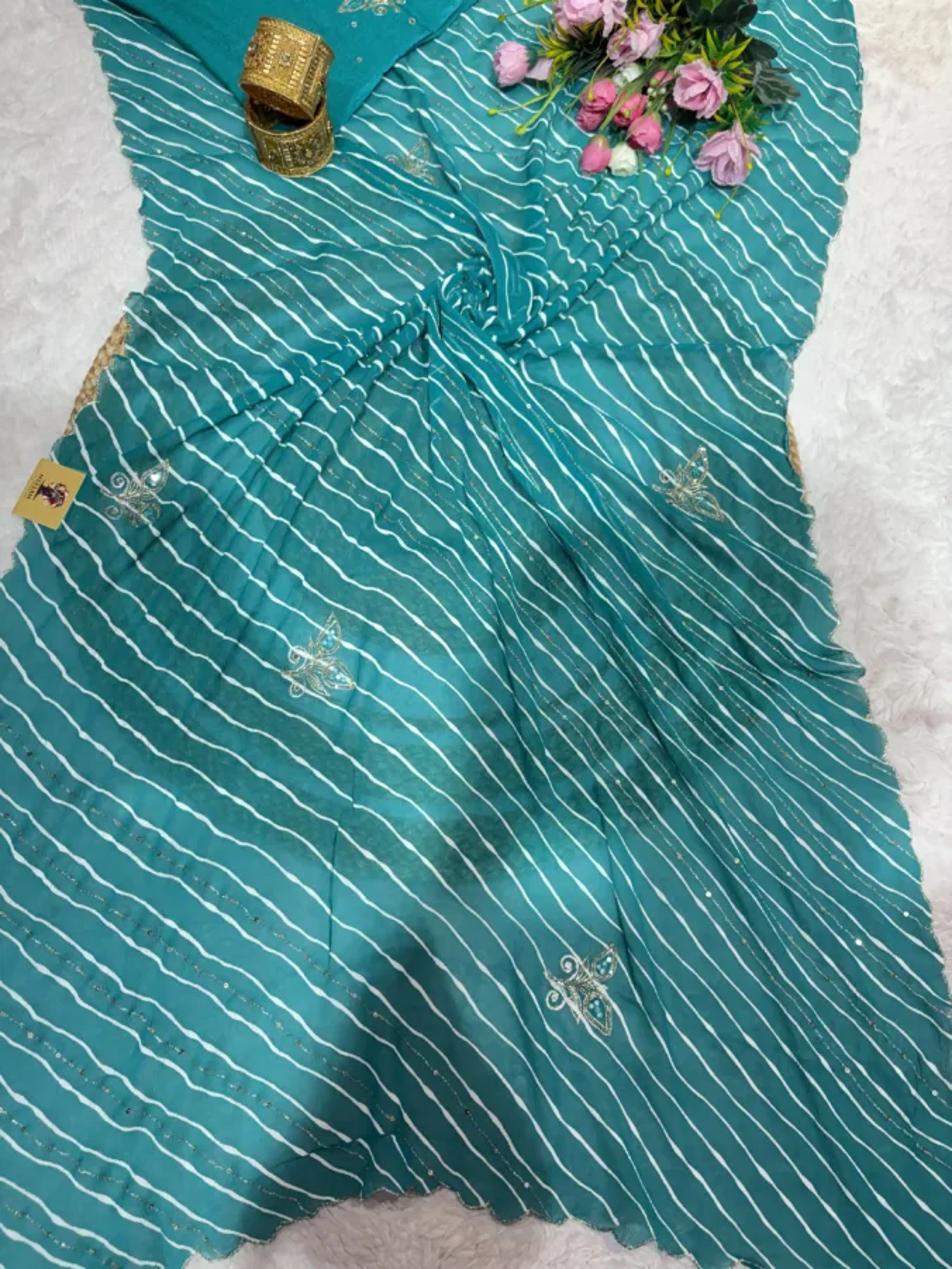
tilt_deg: -73.6
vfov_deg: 67.3
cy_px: 634
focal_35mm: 26
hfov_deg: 53.1
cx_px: 476
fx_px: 953
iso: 64
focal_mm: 5.96
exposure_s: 1/100
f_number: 1.6
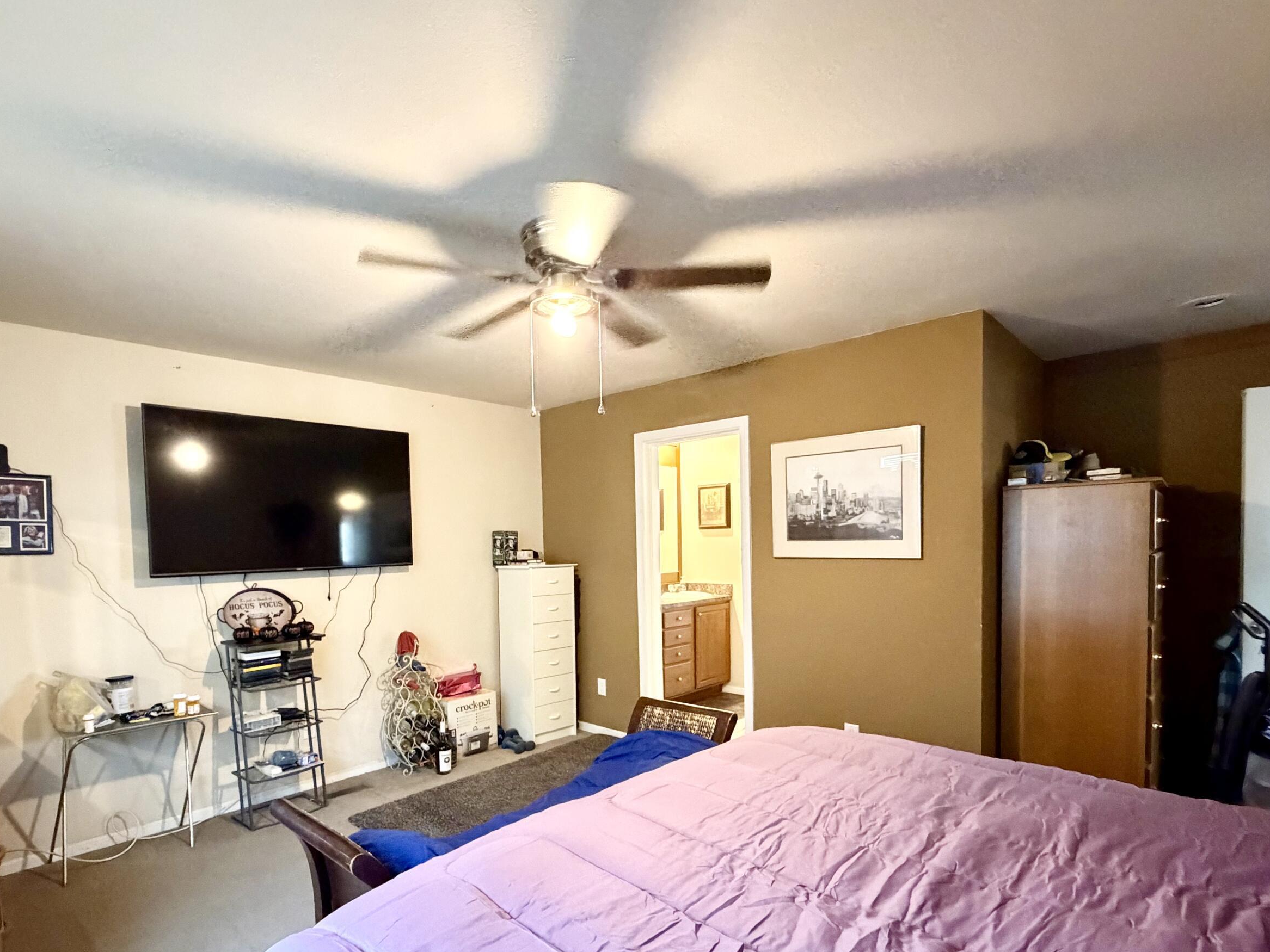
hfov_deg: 87.4
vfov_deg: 70.9
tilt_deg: -2.5
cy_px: 568
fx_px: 660
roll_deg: +1.3
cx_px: 561
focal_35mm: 18
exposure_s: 1/60
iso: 1250
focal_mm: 2.22
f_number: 2.2
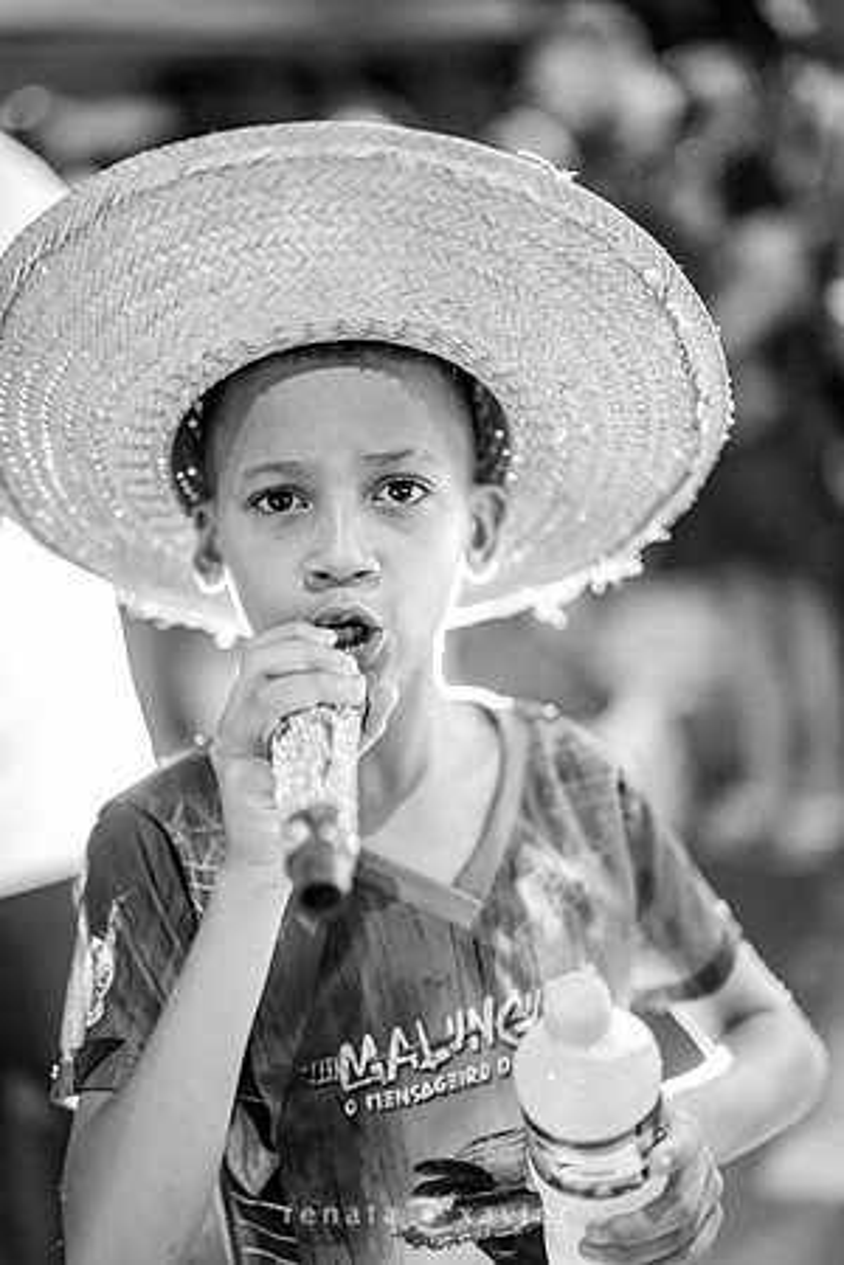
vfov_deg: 39.6
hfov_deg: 27.0
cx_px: 422
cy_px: 632
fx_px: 1758
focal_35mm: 50
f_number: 1.2
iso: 2500
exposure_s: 1/320
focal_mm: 50
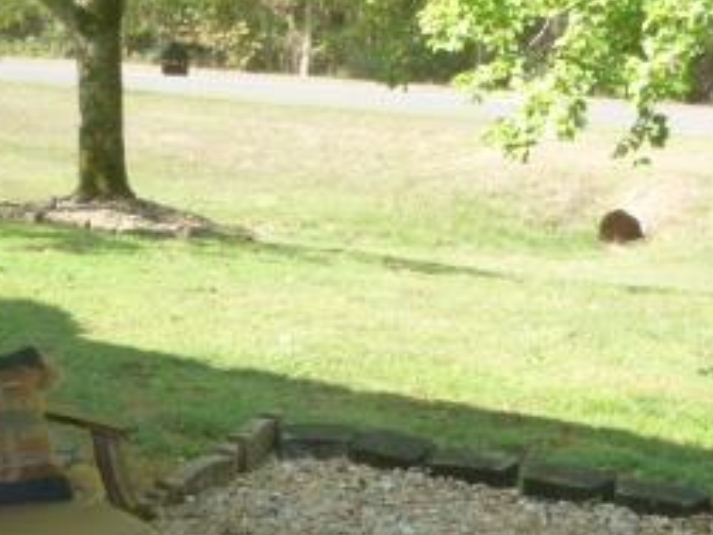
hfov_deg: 27.4
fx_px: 1462
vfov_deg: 20.6
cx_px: 320
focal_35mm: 71
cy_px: 173
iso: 160
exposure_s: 1/80
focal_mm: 5
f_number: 3.3
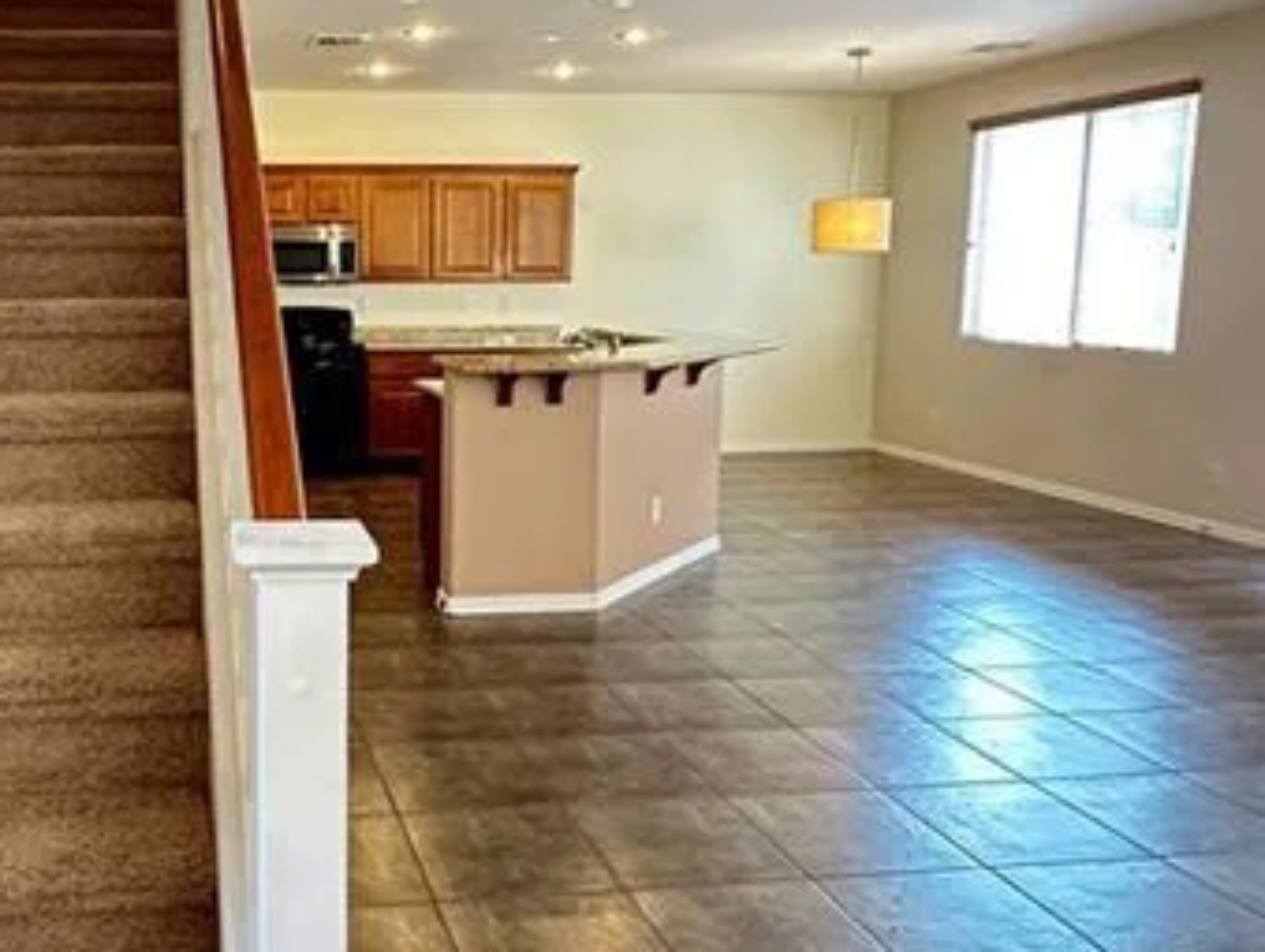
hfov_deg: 52.3
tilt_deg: -7.3
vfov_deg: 43.0
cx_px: 280
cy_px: 429
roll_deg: +0.3
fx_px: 1207
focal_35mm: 33
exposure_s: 1/60
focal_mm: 2.22
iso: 400
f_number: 2.2
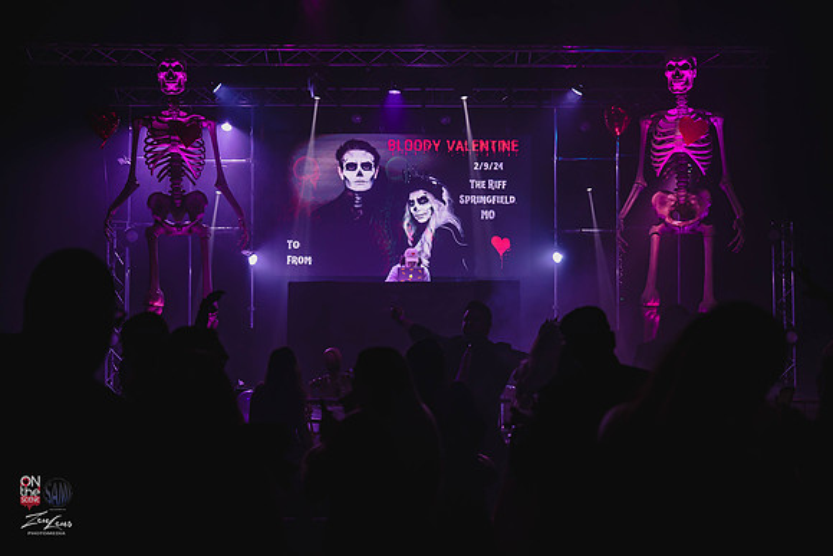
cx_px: 416
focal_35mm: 39
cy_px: 278
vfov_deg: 34.5
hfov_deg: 50.0
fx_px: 894
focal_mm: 36
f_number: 2
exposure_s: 1/250
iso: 320
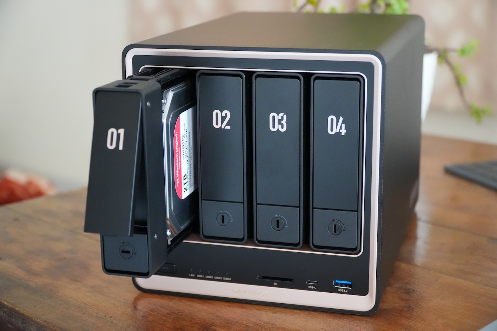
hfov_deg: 35.1
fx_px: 787
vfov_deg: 23.8
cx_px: 248
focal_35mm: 57
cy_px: 166
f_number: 4
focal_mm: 38
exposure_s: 1/160
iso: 5000
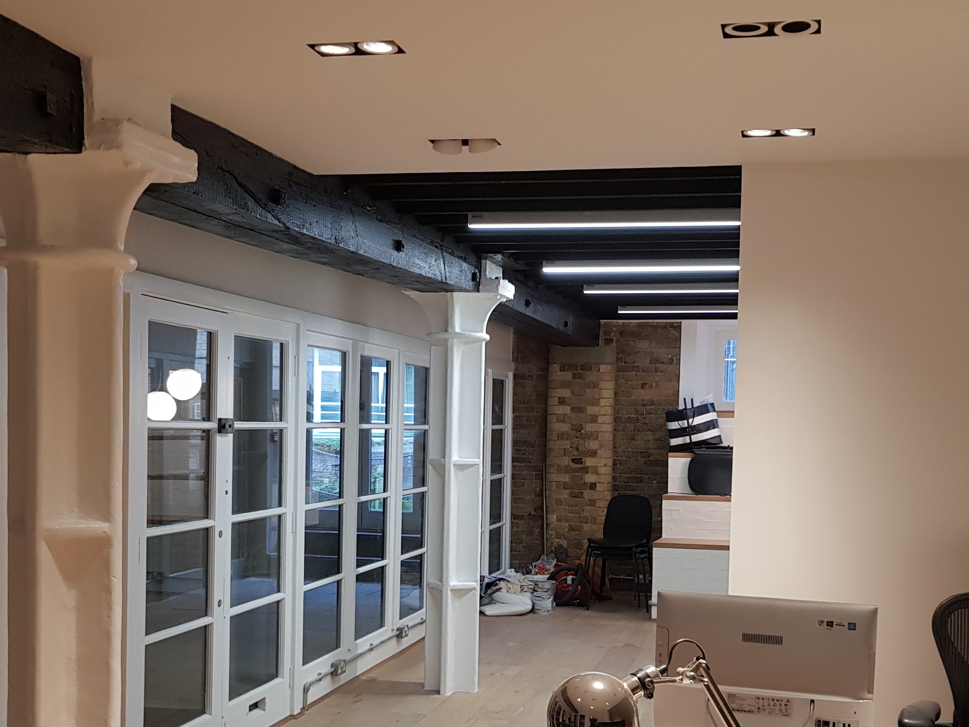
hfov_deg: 40.4
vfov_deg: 30.4
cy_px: 537
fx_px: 1316
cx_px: 526
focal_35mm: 47
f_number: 1.7
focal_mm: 4.2
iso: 80
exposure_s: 1/50
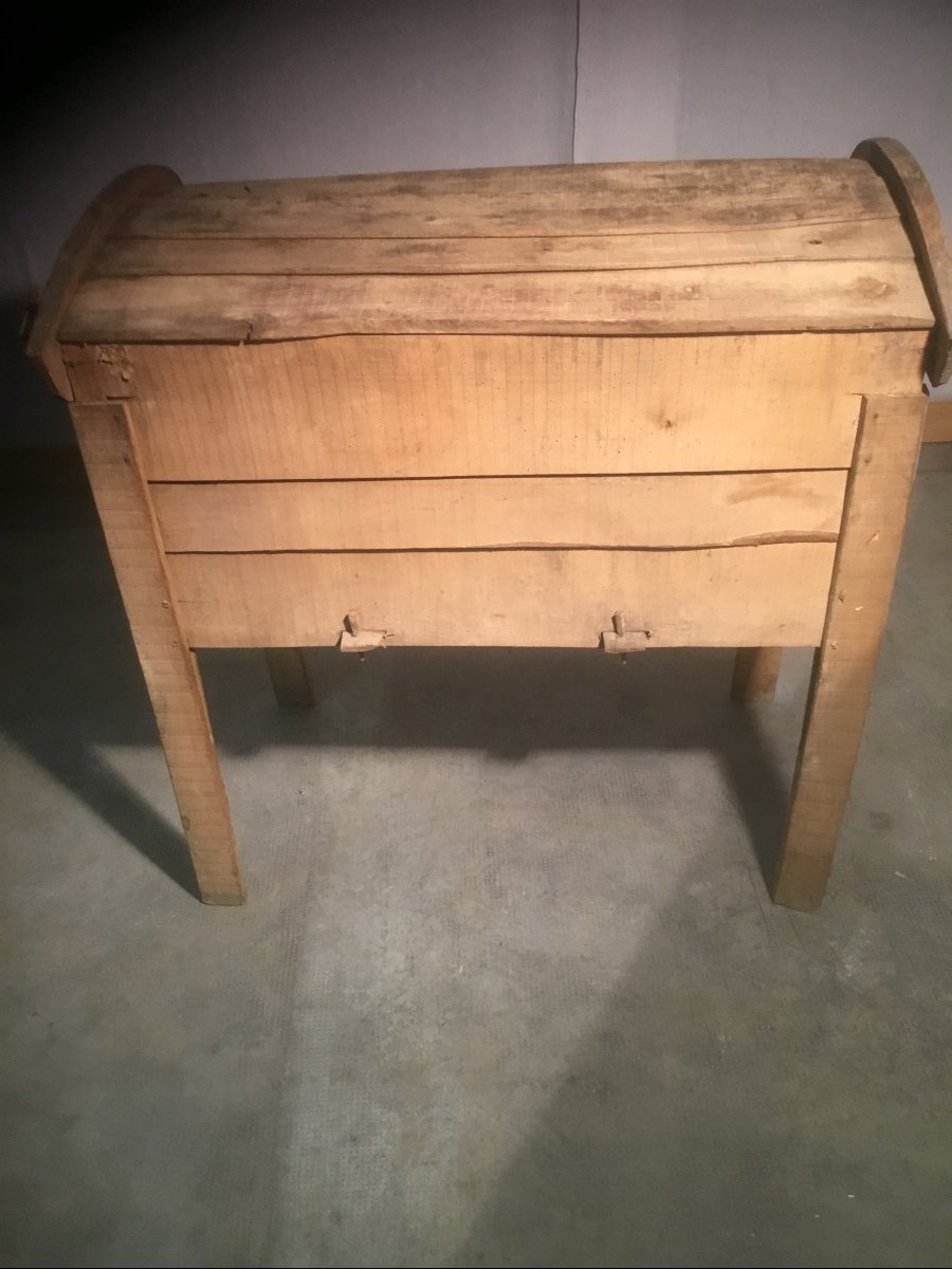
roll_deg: +0.7
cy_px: 634
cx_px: 476
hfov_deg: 45.4
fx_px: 1137
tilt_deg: -35.9
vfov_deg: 58.4
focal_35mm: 31
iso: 125
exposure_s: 1/33
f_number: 2.4
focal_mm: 3.3
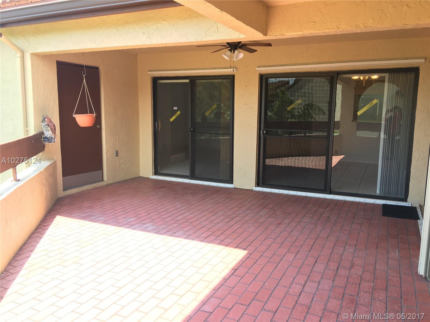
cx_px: 215
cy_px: 161
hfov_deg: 61.7
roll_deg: -1.7
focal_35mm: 29
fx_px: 360
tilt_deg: -7.4
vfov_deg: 48.2
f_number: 2.2
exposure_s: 1/120
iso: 25
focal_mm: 4.15
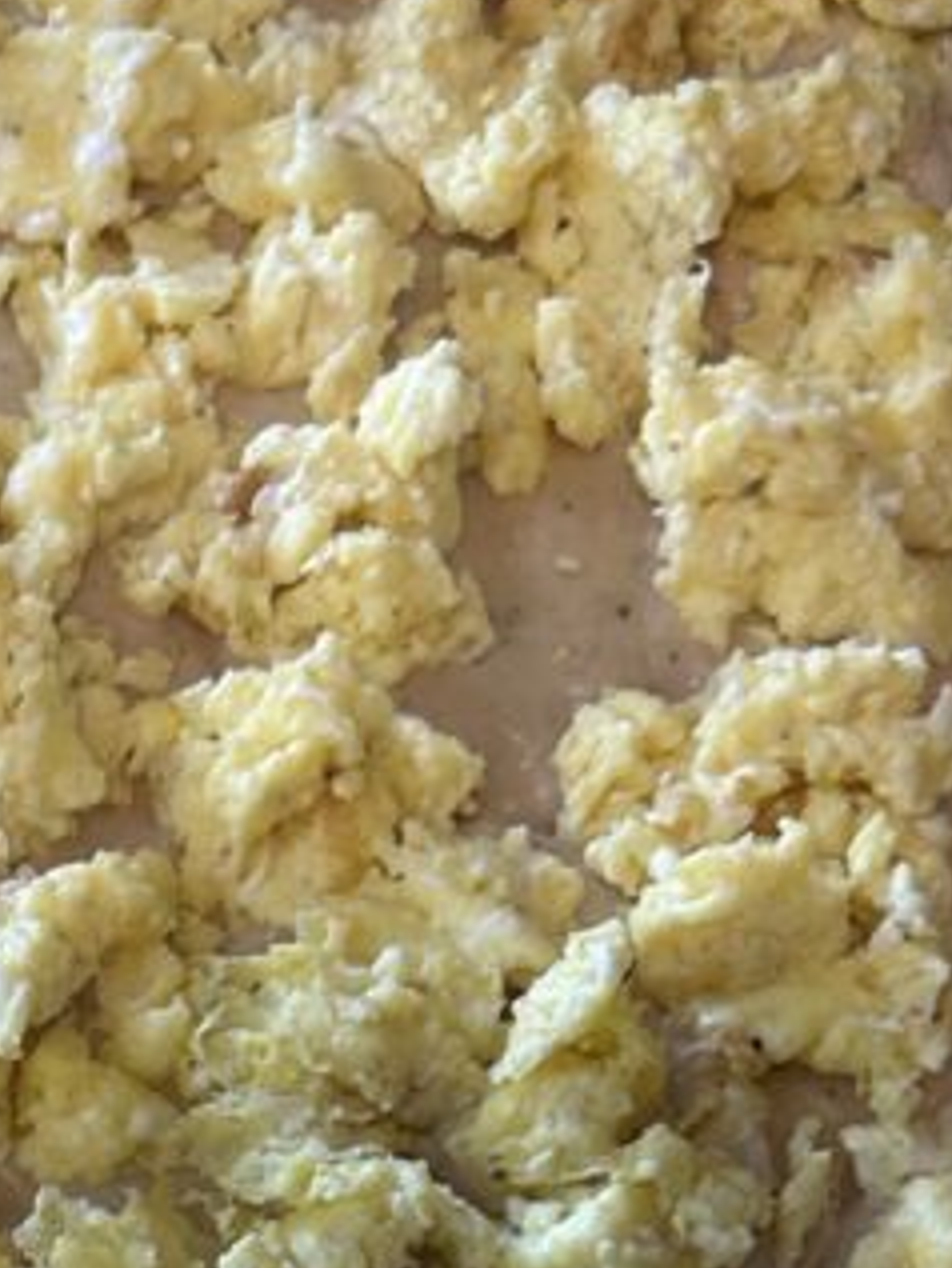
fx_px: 3078
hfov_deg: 16.6
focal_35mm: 84
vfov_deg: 21.0
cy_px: 1668
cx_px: -280
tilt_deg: -70.4
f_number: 1.5
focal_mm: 5.7
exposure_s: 1/120
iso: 125
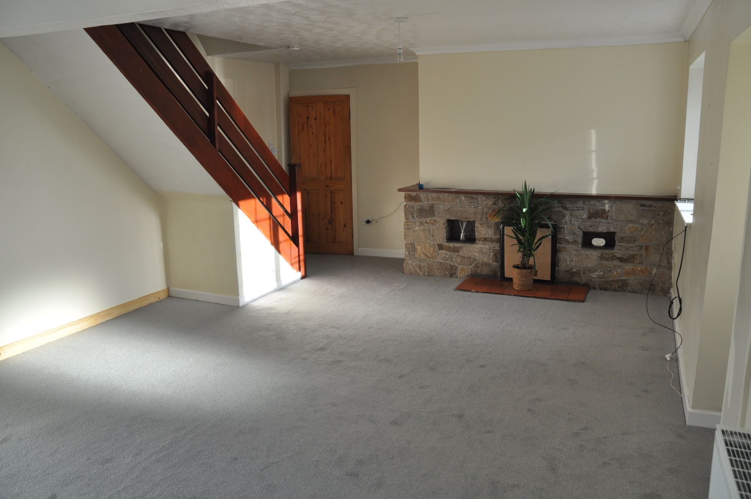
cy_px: 250
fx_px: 563
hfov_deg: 67.4
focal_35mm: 27
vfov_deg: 47.8
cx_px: 376
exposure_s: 1/160
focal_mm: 18
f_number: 6.3
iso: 400
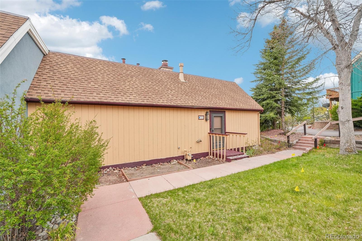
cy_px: 120
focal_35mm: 15
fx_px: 151
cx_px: 181
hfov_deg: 100.4
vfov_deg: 77.3
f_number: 8
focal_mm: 10
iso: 800
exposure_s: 1/400
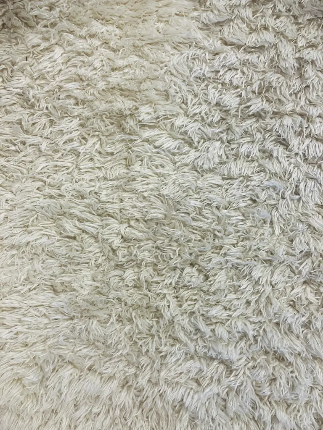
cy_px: 215
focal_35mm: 28
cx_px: 162
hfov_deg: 49.7
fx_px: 348
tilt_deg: -82.8
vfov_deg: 63.4
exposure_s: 1/50
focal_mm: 3.99
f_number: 1.8
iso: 64
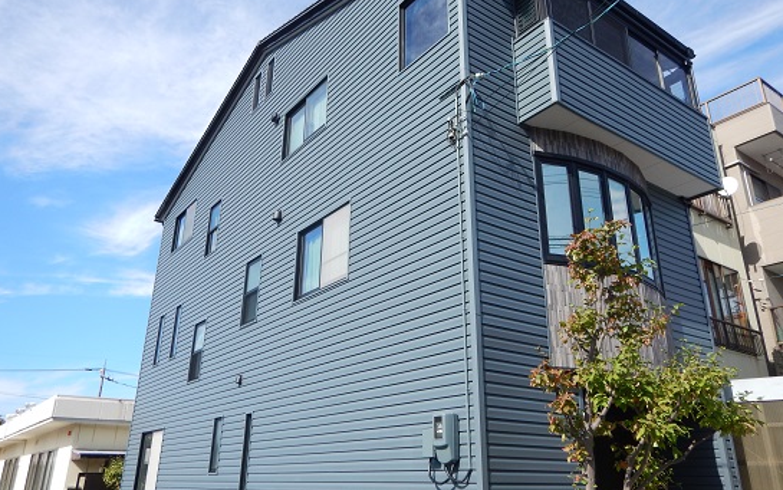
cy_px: 224
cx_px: 404
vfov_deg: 44.5
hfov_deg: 66.4
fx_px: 598
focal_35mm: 28
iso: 125
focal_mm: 4.3
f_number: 2.8
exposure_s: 1/1250
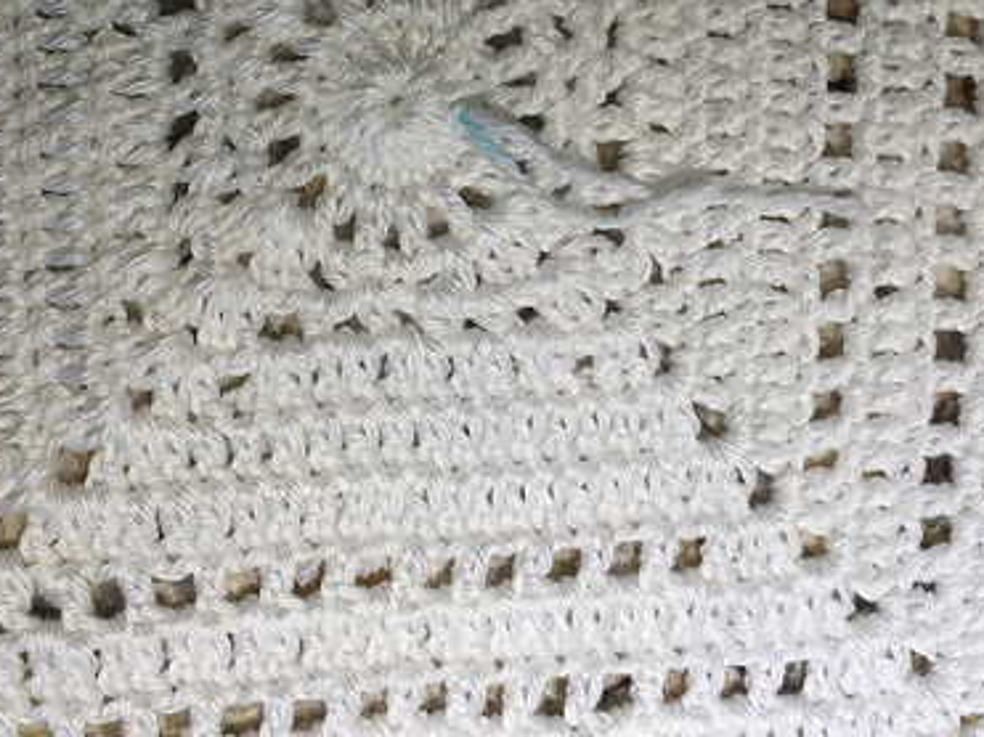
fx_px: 1421
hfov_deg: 38.2
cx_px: 469
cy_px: 143
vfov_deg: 28.4
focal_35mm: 50
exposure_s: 1/120
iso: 32
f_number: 2.2
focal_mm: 4.15
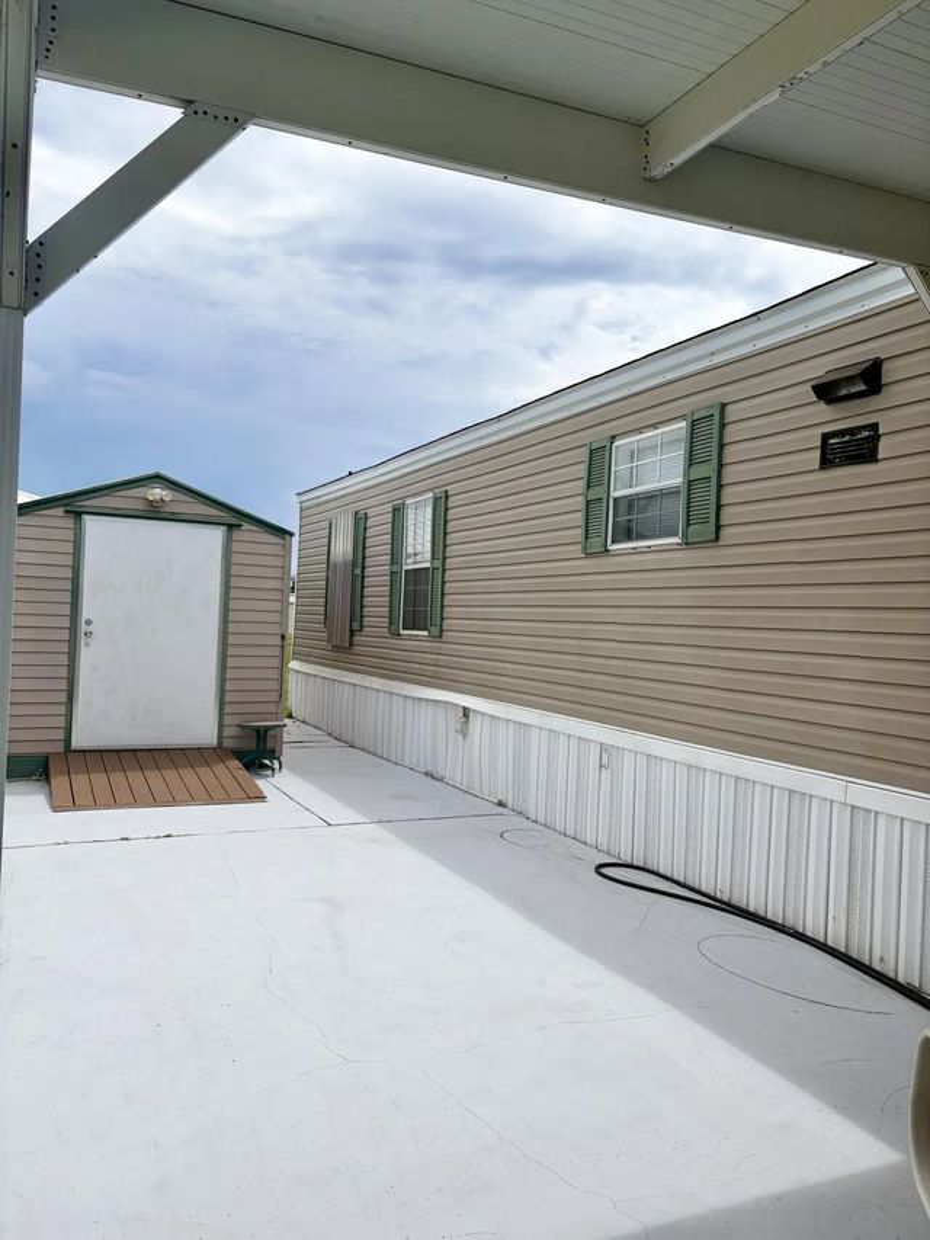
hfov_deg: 53.1
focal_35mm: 26
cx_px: 465
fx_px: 931
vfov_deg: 67.3
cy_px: 620
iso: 50
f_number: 1.6
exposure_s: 1/7813
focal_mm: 5.96
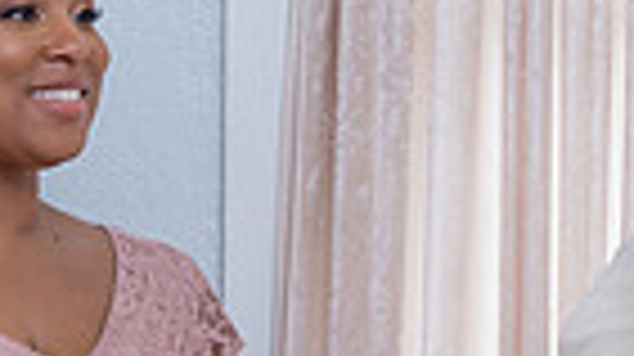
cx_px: 873
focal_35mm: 244
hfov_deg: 8.7
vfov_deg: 5.0
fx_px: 4098
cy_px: 280
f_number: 6.3
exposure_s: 1/160
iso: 1250
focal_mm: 50
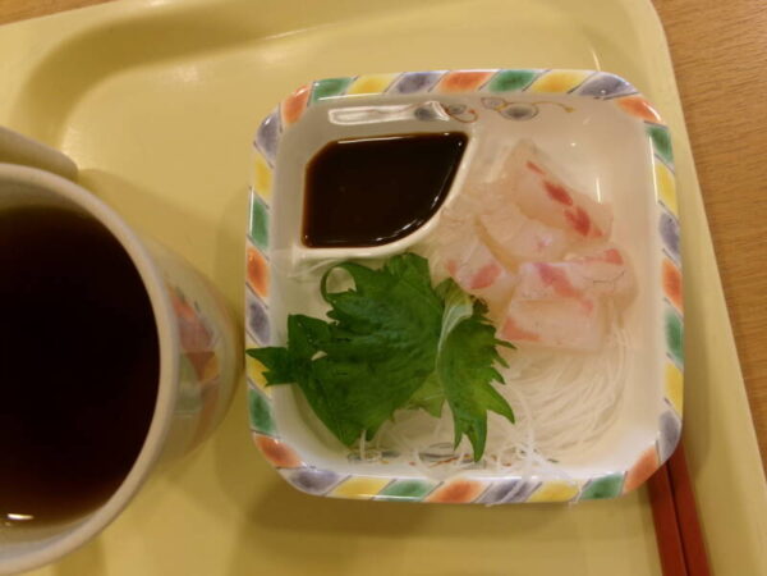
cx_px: 384
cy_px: 288
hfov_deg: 63.4
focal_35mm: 28
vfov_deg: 49.7
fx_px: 620
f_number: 3.9
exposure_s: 1/34
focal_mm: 5.1
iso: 160
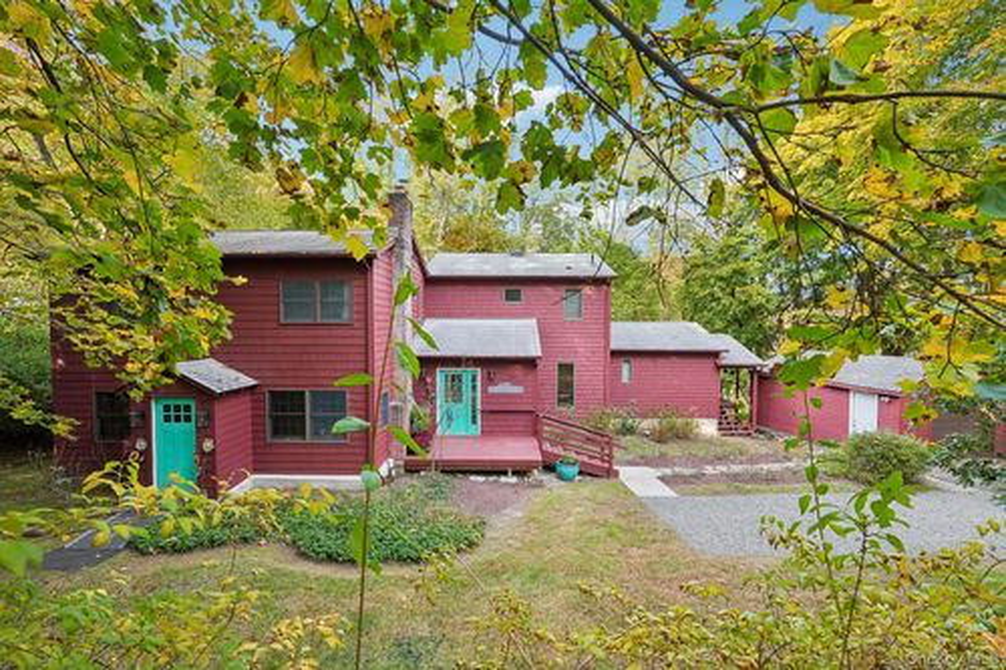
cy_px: 335
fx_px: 447
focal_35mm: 16
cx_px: 503
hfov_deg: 96.8
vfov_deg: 73.7
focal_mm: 16
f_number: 8
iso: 125
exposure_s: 1/30
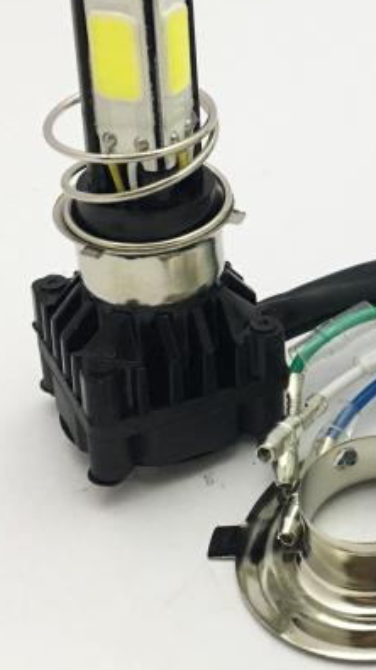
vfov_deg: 32.8
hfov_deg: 17.8
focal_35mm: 64
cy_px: 295
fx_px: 1135
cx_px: 466
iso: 125
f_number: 2.2
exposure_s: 1/30
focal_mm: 4.15
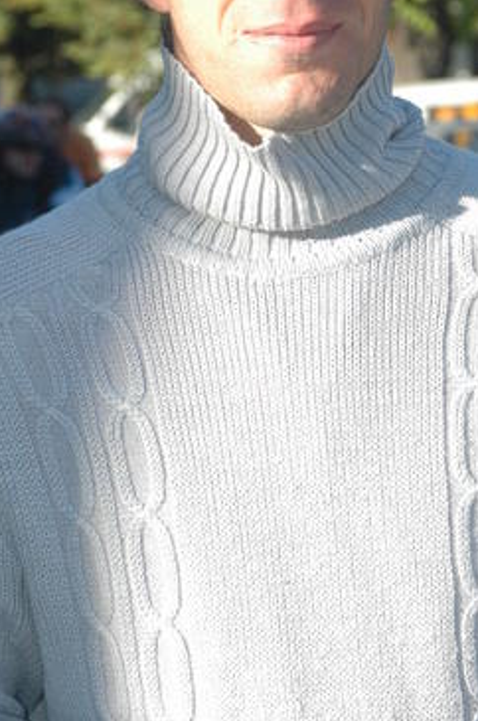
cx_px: 364
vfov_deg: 9.5
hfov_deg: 6.3
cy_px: 120
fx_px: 4317
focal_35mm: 216
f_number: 6.7
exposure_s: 1/500
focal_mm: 75
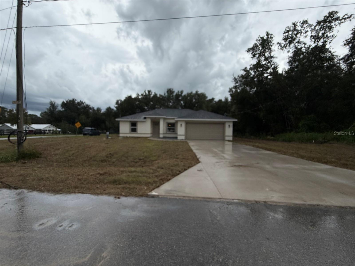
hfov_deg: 102.1
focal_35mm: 14
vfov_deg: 85.7
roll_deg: -0.8
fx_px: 144
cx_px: 178
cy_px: 133
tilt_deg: -1.6
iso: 50
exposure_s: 1/3891
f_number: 2.2
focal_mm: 2.22
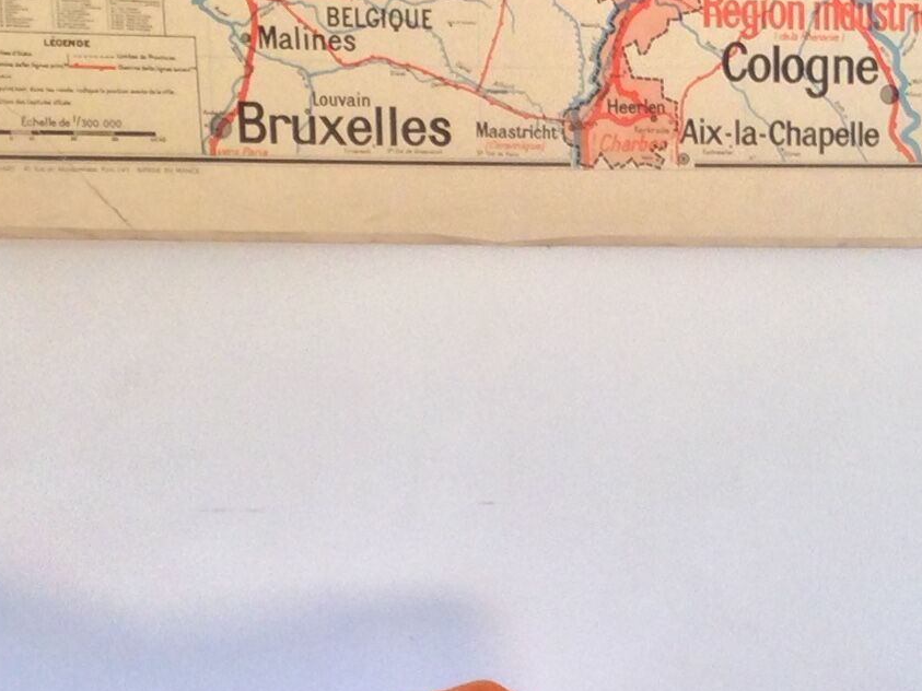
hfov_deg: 16.1
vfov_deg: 12.1
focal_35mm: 120
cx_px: 931
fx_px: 3196
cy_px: 800
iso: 40
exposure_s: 1/33
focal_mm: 3.3
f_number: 2.4
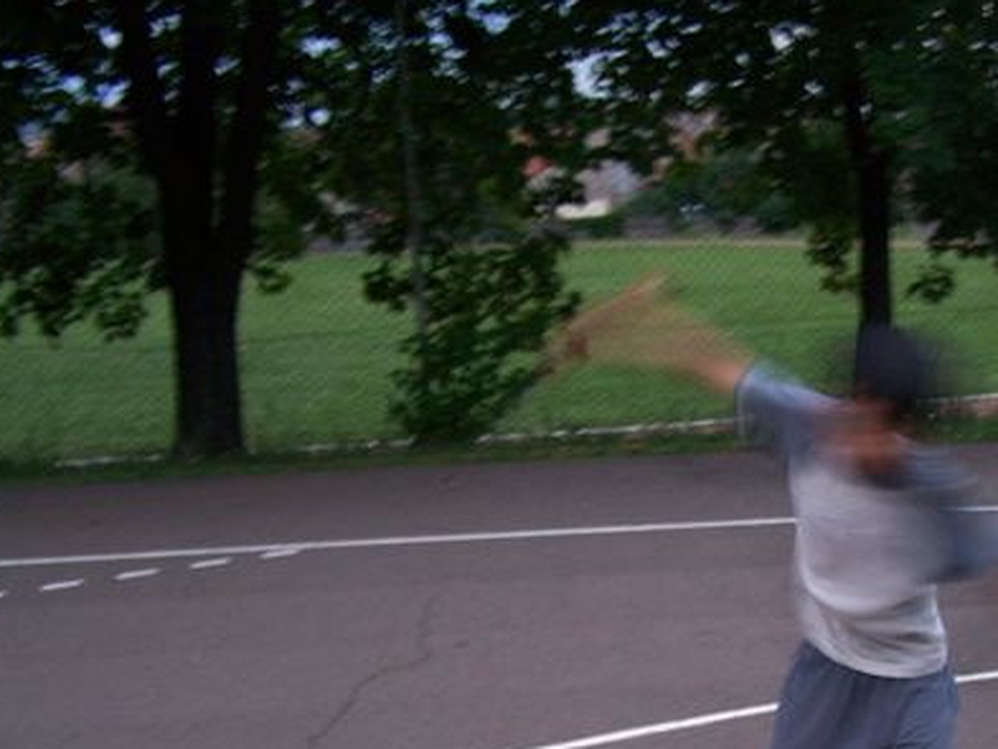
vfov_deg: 25.0
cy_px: 559
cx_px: 724
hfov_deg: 32.7
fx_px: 1673
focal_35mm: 58
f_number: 2.8
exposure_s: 1/8
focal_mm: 6.3
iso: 160
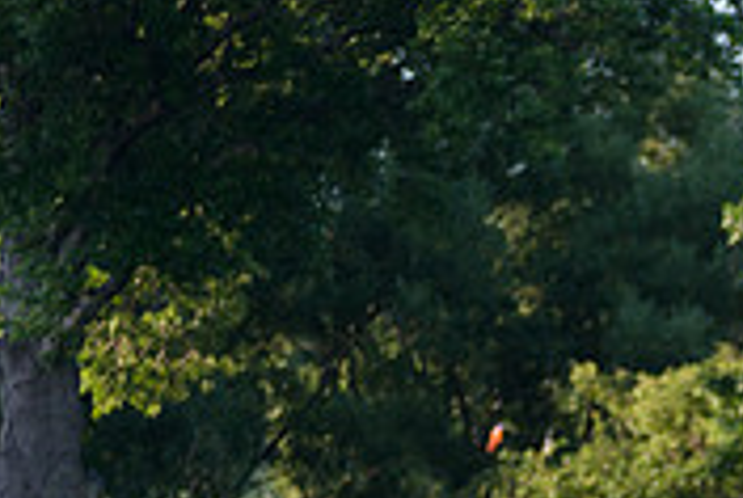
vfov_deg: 2.9
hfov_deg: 4.3
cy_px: 694
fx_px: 9861
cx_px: 747
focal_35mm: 477
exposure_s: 1/2500
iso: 400
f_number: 2.8
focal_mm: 145
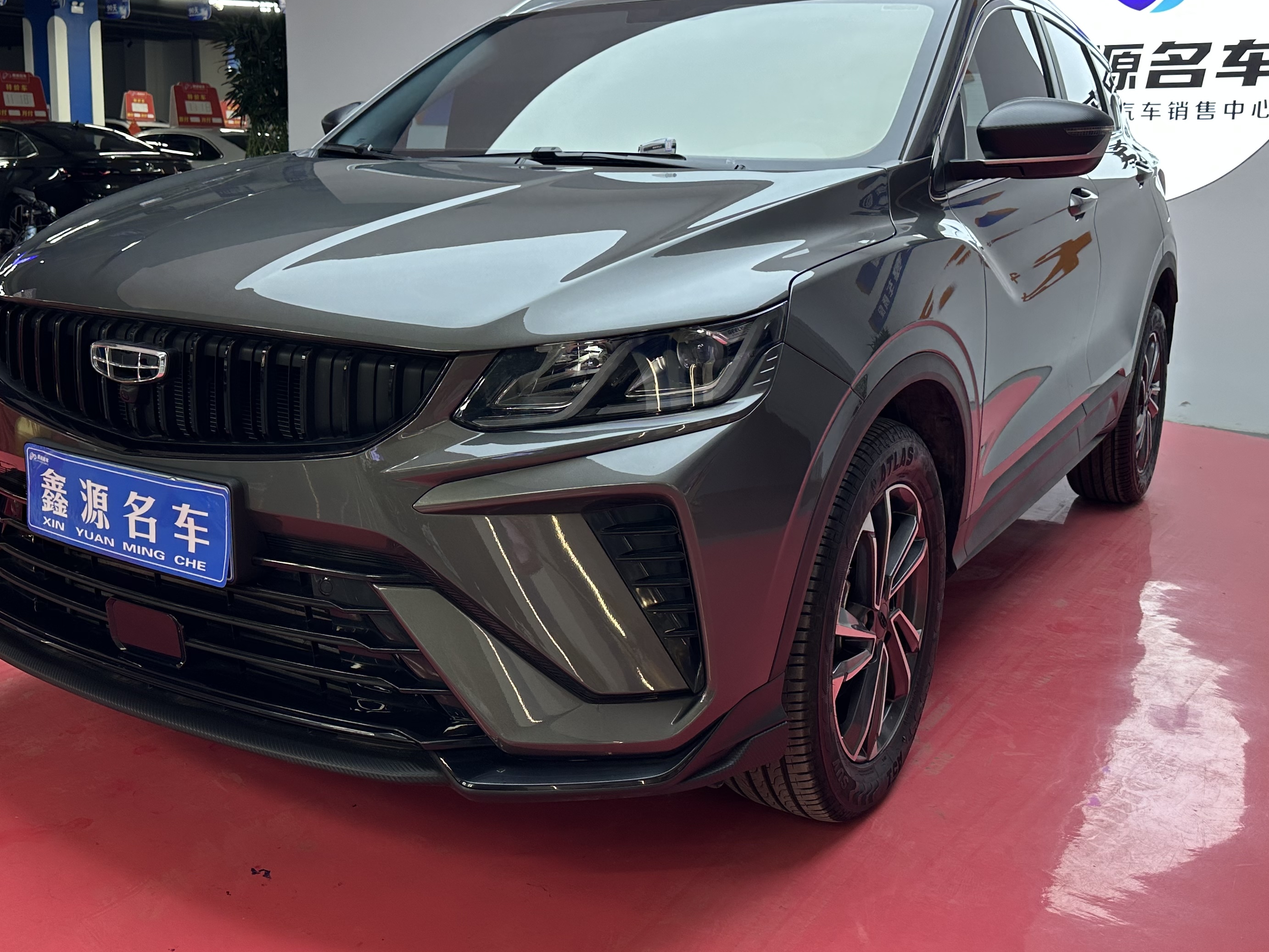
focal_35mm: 35
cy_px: 371
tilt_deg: -8.9
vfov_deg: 40.5
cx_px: 573
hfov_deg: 52.5
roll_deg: -0.7
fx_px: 1283
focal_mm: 6.86
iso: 80
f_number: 1.78
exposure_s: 1/100
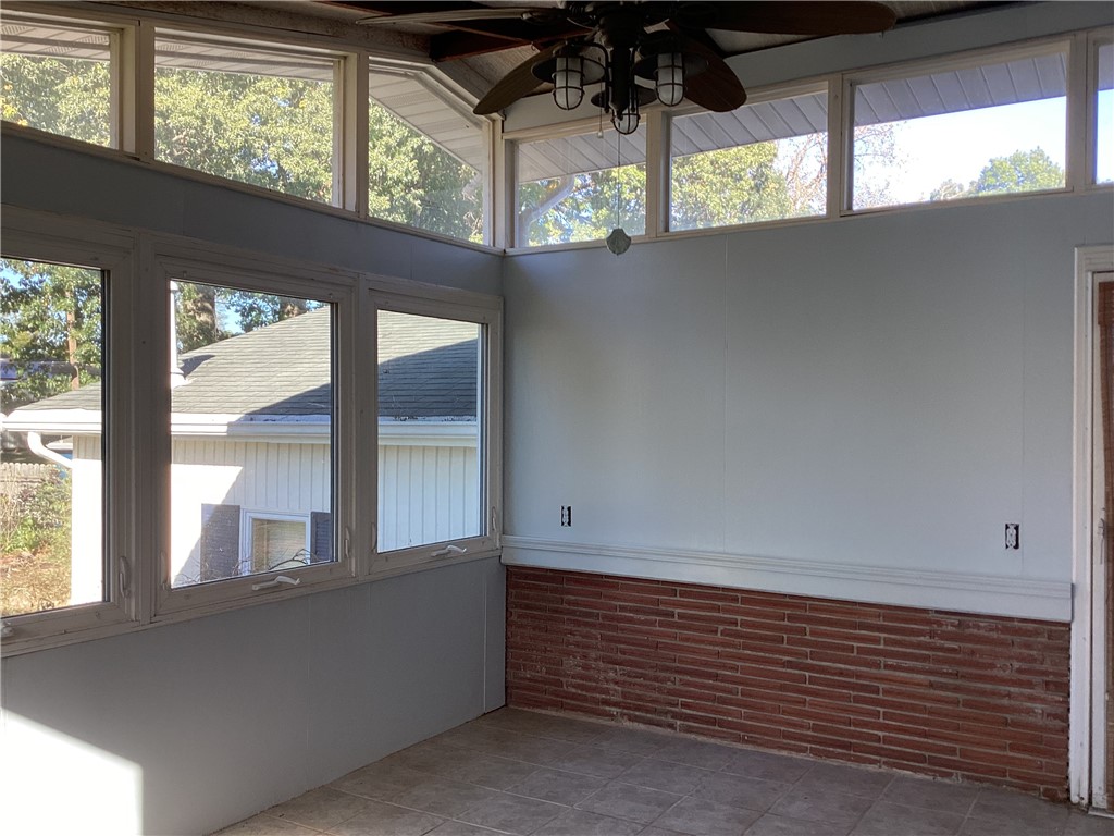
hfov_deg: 58.4
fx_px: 998
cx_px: 557
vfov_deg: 45.4
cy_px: 418
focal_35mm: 31
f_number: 2.4
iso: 64
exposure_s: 1/120
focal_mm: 3.3
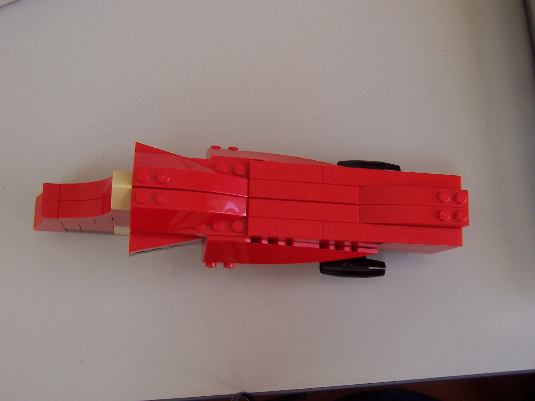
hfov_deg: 36.8
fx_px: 804
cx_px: 268
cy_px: 200
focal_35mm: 52
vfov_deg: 28.0
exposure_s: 1/30
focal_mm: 8
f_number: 3.4
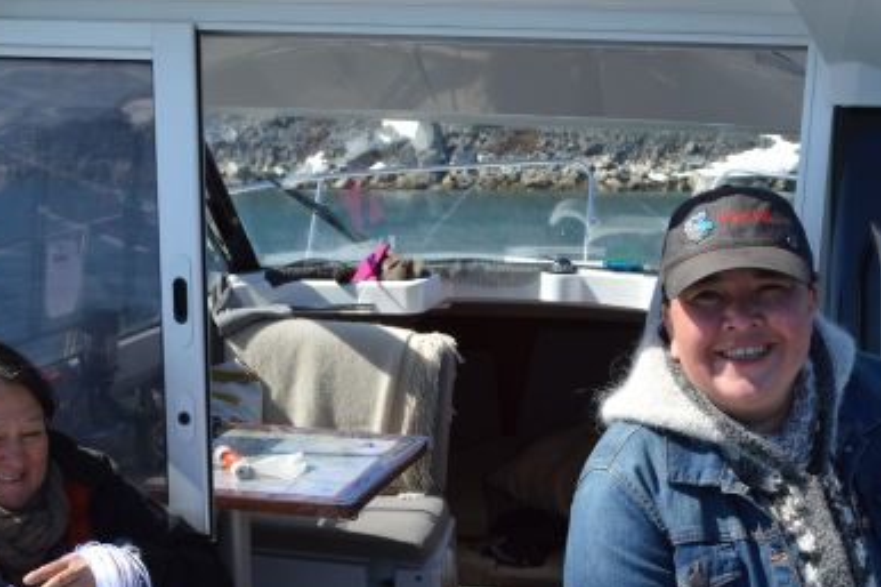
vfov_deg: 23.1
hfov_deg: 35.6
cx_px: 516
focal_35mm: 56
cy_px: 605
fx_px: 1370
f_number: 8
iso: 100
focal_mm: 18
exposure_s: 1/250
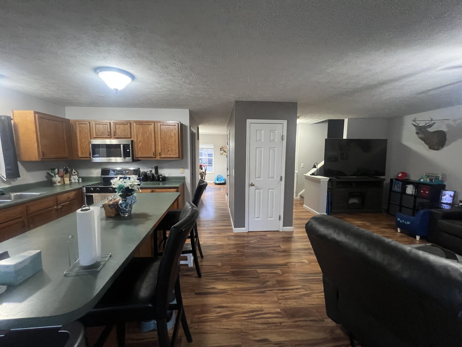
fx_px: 174
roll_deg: -0.5
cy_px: 174
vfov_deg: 89.9
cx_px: 231
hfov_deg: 106.2
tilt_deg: -6.1
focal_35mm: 13
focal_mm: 1.57
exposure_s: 1/60
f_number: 1.8
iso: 640
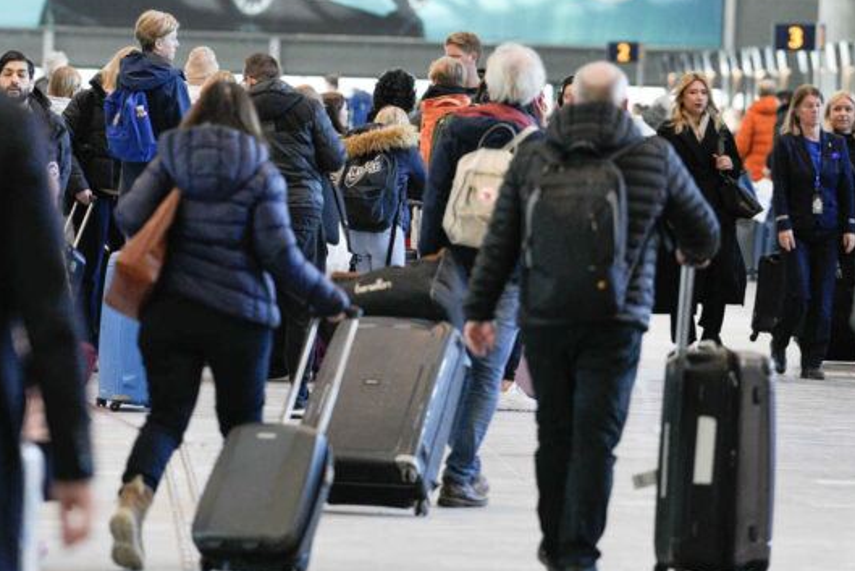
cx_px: 294
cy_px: 214
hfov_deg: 7.3
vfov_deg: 4.9
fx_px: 6723
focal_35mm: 283
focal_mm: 139
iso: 1600
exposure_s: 1/320
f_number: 2.8
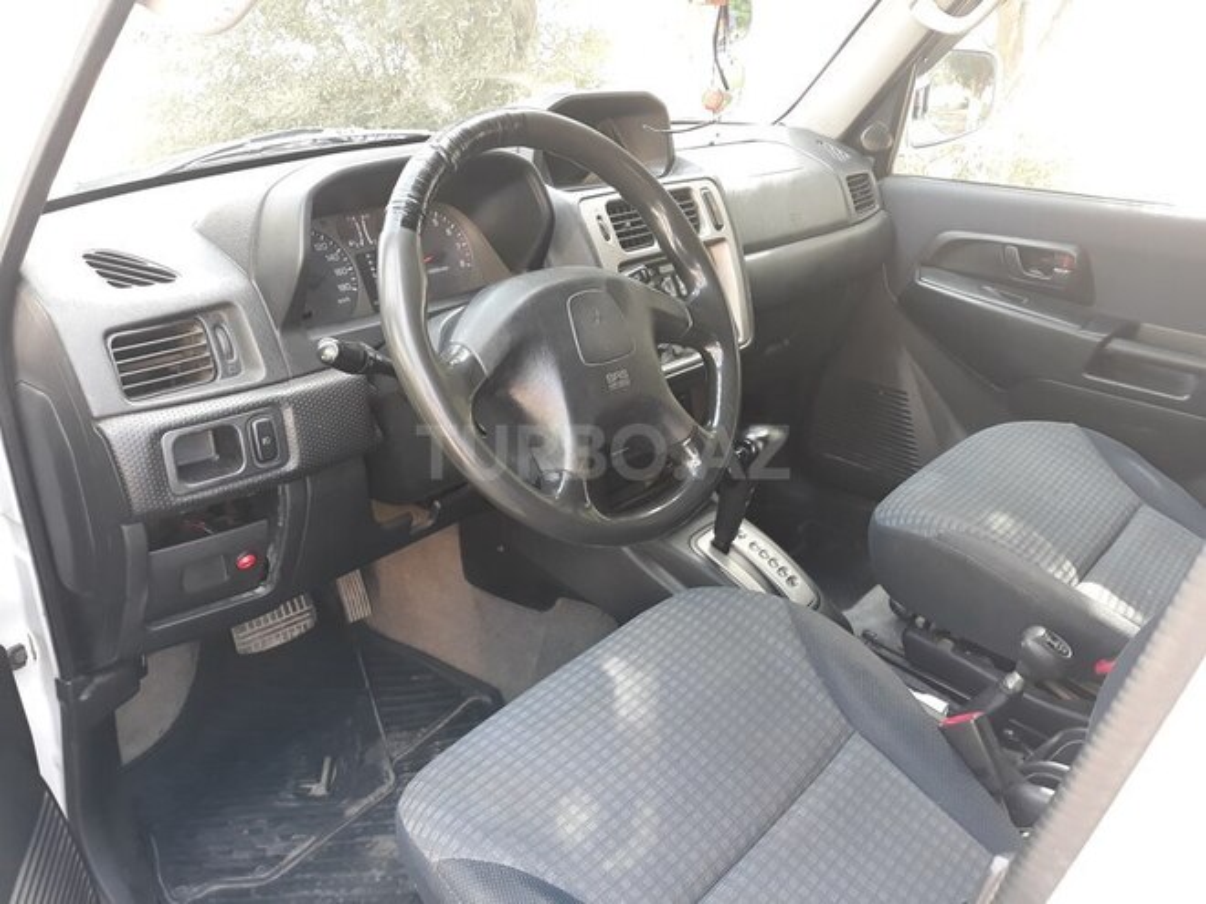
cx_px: 603
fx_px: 941
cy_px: 452
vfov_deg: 51.4
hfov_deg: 65.3
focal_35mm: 27
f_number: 1.7
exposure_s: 1/50
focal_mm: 3.71
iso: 80
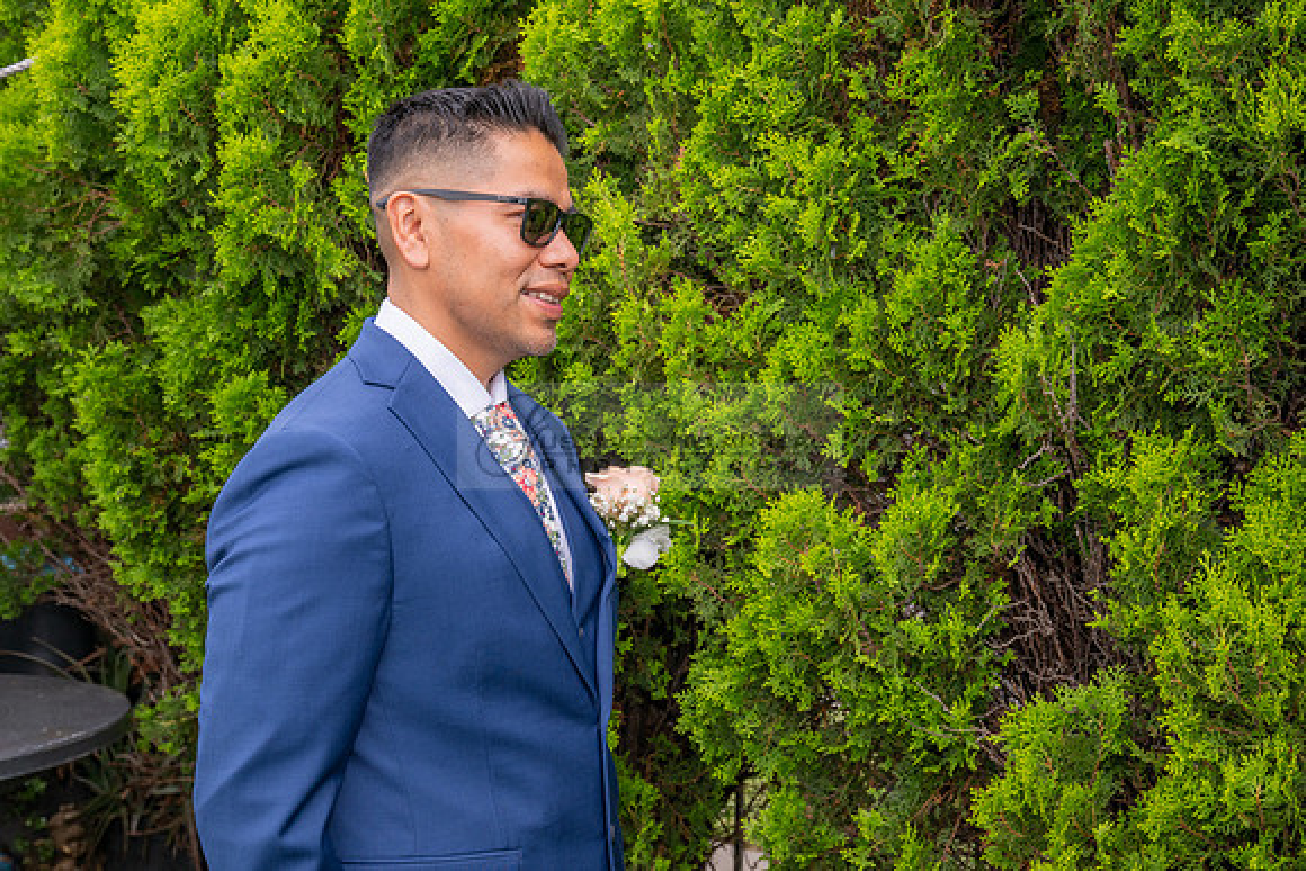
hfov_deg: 40.3
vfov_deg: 27.5
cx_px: 653
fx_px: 1778
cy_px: 436
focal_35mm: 49
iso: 250
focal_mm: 49
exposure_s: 1/160
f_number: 8
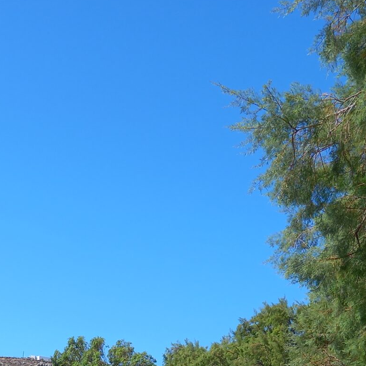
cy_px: 439
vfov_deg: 21.9
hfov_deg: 23.6
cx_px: 119
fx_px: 873
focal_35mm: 73
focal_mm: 4.6
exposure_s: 1/637
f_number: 2
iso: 25
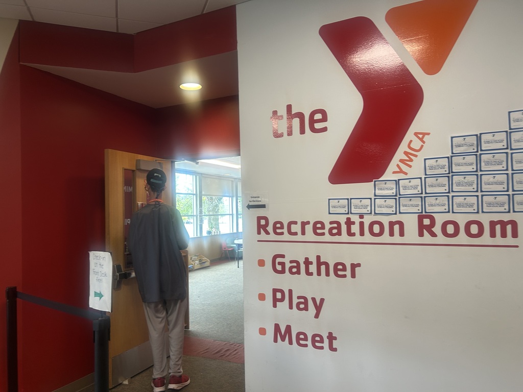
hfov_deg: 67.3
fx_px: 393
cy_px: 196
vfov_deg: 53.1
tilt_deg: +2.7
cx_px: 262
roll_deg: +0.4
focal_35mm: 26
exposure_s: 1/60
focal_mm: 5.7
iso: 64
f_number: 1.5
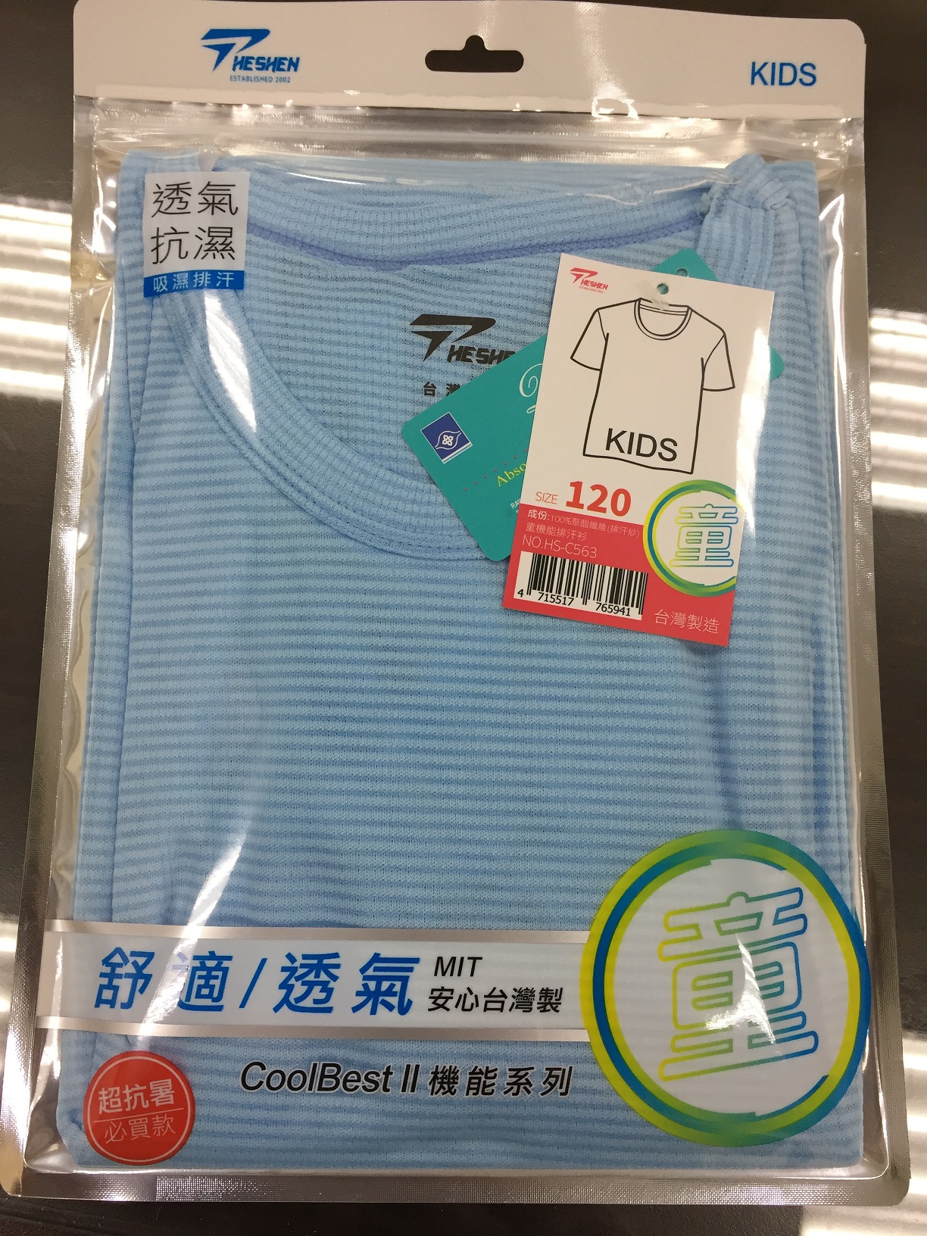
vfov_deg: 61.7
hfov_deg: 48.2
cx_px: 464
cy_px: 618
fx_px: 1035
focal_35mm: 29
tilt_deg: -81.5
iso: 32
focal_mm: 4.15
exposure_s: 1/40
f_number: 2.2
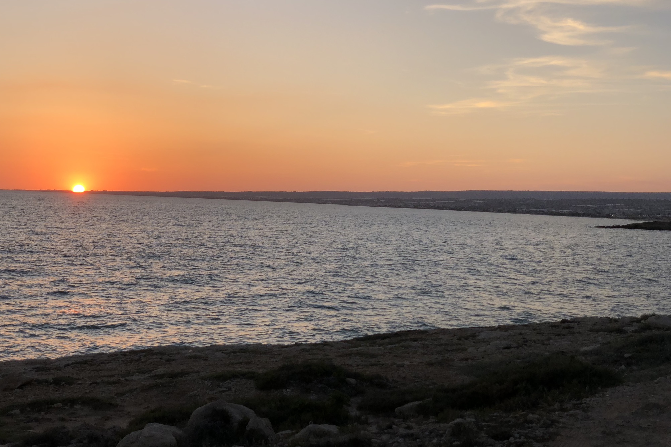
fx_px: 1025
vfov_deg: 24.6
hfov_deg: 36.2
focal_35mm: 55
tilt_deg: +0.2
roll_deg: -2.4
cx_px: 332
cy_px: 200
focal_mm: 6
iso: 16
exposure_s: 1/309
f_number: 2.4
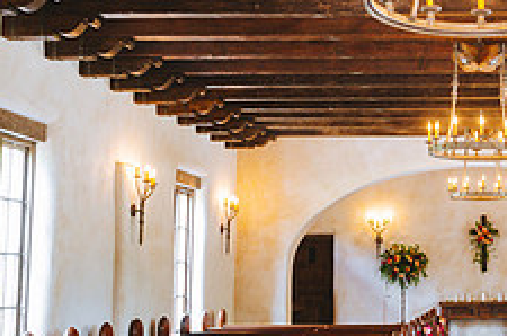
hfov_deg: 30.6
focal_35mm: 62
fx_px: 871
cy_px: 183
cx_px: 484
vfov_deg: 21.8
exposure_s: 1/80
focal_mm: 24
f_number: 2.8
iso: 800
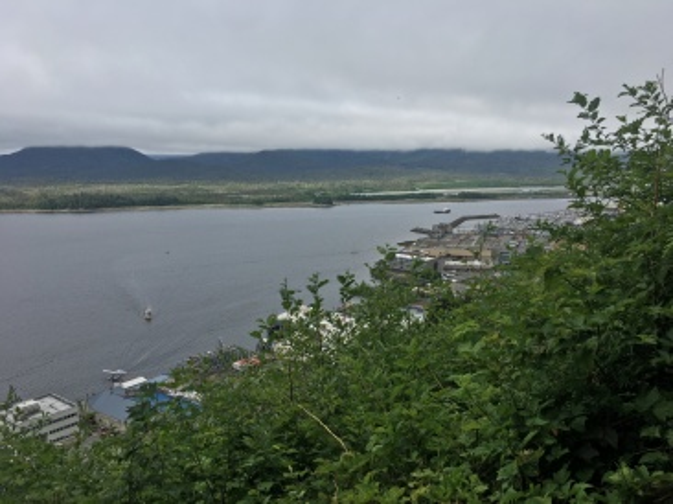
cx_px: 336
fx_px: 563
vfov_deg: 48.2
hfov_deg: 61.7
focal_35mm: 29
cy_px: 252
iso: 25
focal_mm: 4.15
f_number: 2.2
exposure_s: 1/1202
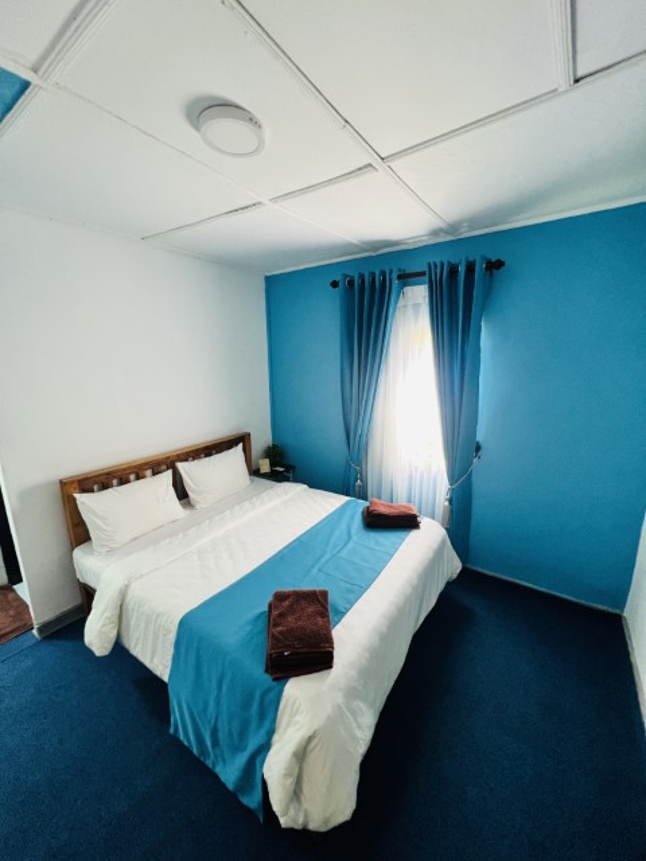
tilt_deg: -11.8
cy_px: 430
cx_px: 323
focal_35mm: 13
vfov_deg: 106.2
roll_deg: +0.9
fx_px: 323
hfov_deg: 89.9
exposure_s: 1/85
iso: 250
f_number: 1.8
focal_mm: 1.57
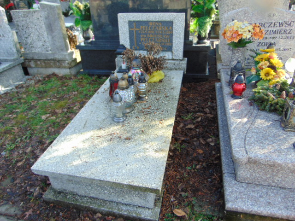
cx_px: 148
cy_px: 110
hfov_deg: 69.4
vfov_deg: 54.9
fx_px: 213
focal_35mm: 25
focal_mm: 4.5
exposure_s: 1/125
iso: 80
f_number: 3
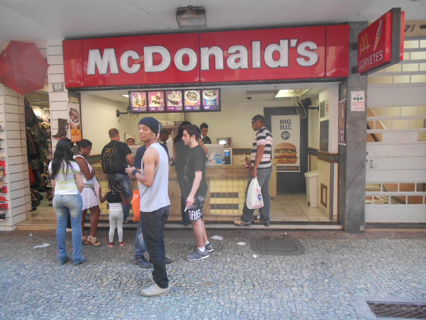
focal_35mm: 26
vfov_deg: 53.1
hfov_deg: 67.3
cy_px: 160
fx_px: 320
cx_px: 213
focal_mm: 4.6
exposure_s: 1/125
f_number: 3.2
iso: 320
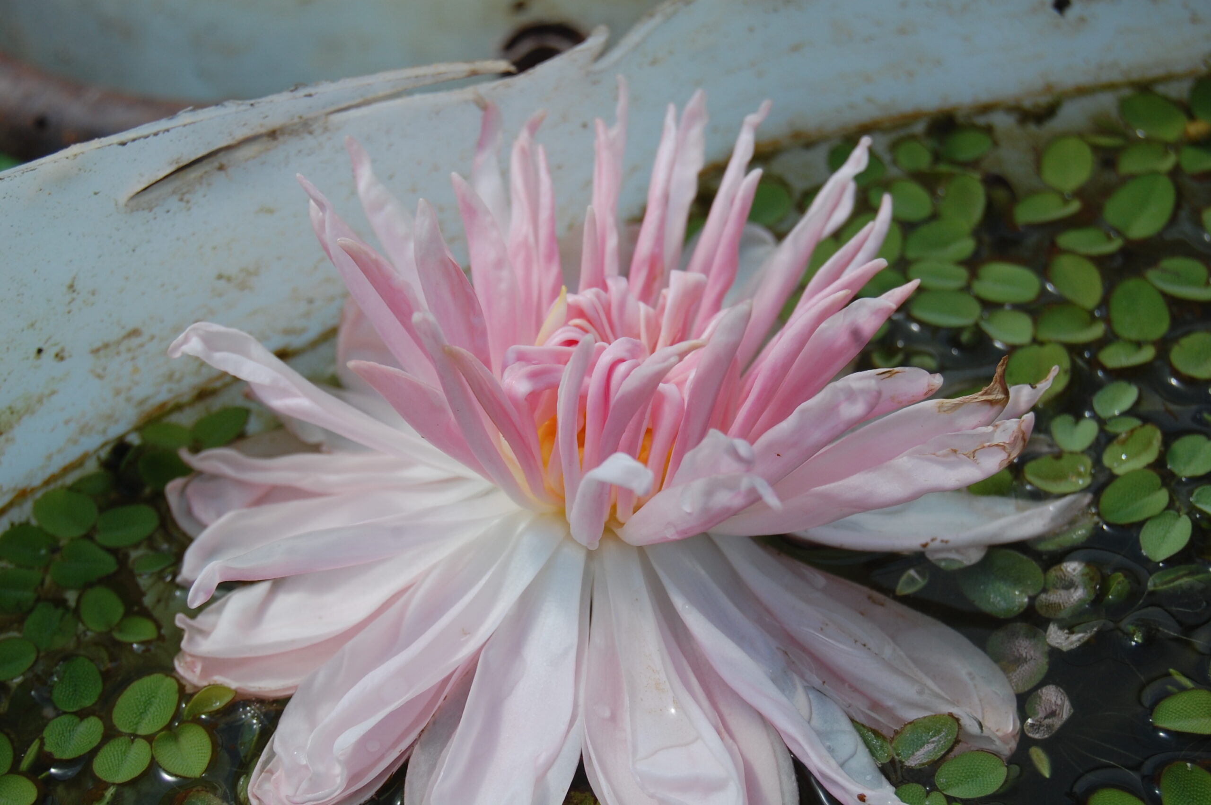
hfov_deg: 24.6
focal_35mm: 82
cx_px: 606
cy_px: 402
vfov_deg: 16.5
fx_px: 2773
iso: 200
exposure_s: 1/320
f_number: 9
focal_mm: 55
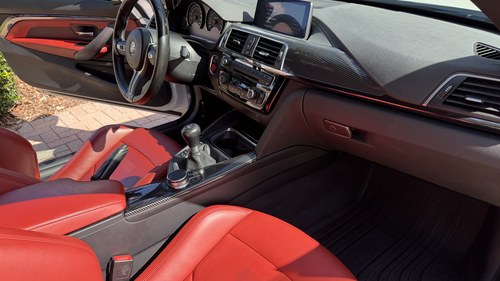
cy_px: 164
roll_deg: -1.9
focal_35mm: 27
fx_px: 358
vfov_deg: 42.7
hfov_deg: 69.9
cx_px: 254
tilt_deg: -28.5
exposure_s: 1/822
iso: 100
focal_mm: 6.76
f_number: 1.78
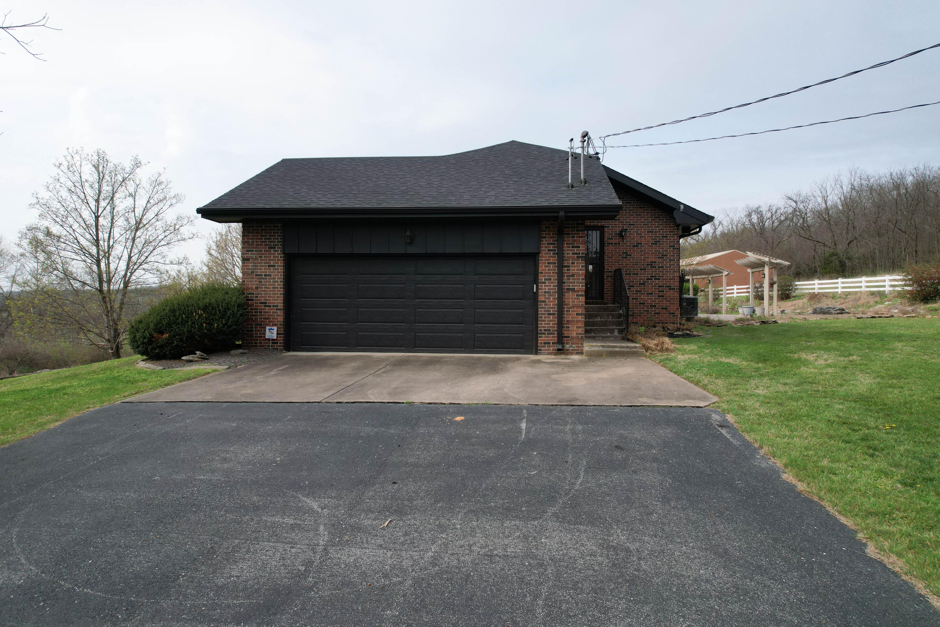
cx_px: 470
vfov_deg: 57.2
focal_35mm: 22
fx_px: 574
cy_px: 314
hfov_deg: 78.6
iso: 110
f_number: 2.8
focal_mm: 8.38
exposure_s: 1/1500
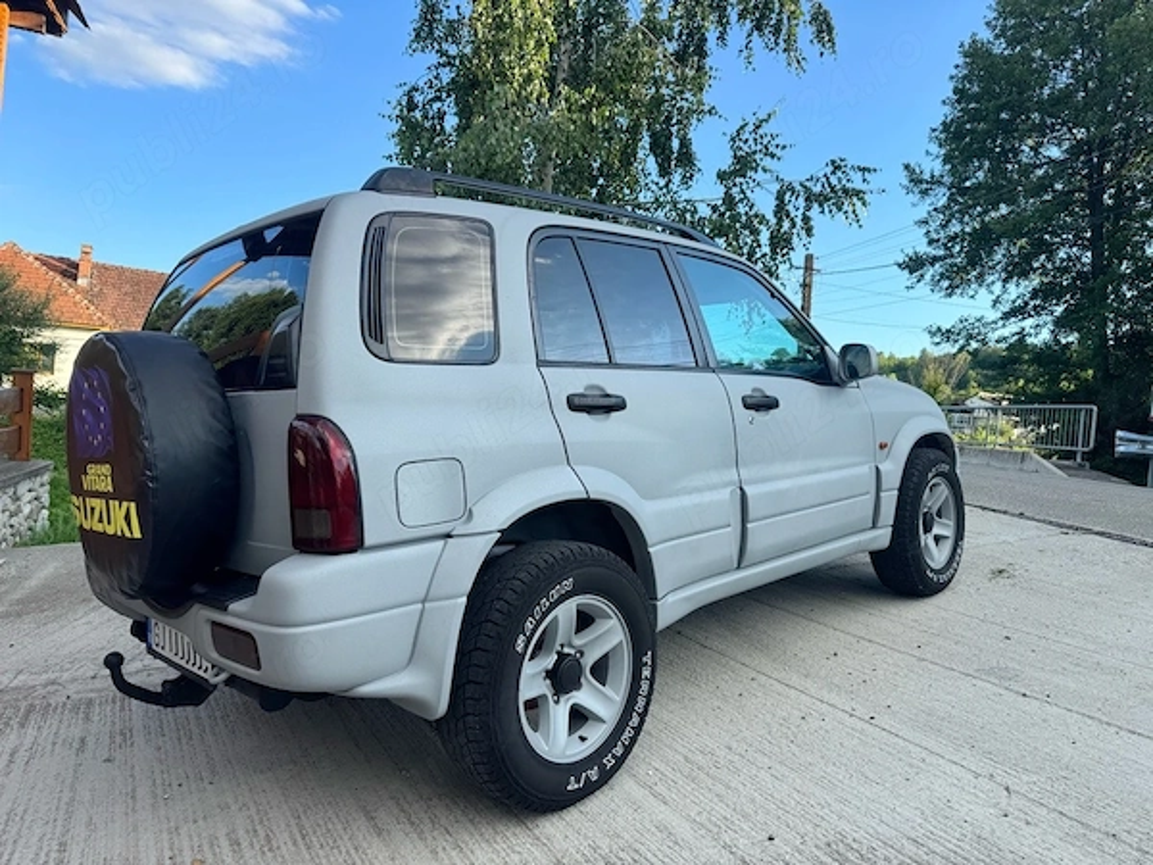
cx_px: 576
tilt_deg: -1.6
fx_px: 799
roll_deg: -4.1
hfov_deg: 71.6
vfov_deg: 56.8
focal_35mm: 24
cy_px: 432
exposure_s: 1/1151
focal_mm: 6.76
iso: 80
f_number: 1.78
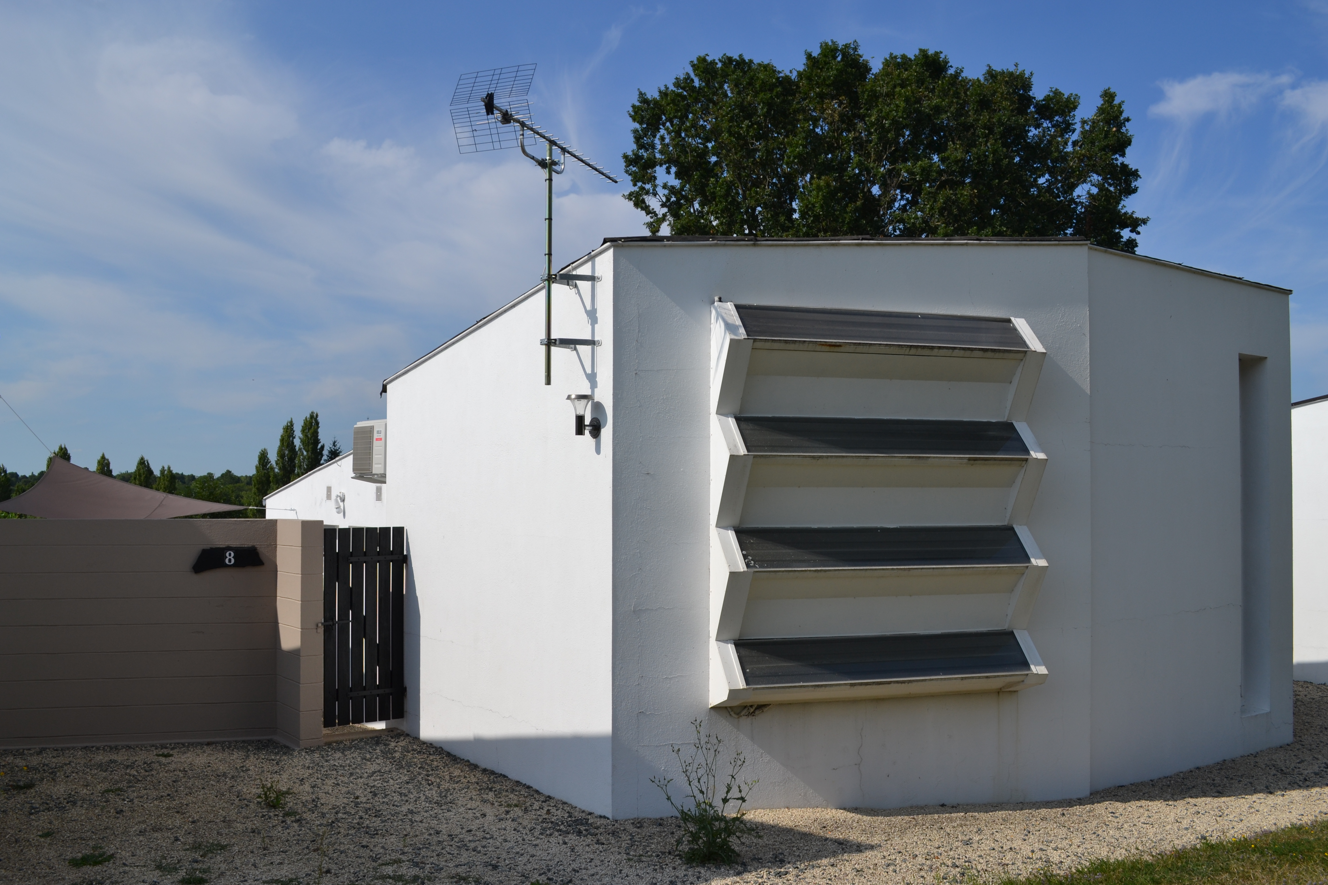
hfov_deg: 57.2
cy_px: 442
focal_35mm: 33
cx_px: 664
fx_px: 1217
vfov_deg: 40.0
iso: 100
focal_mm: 22
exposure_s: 1/320
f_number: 9
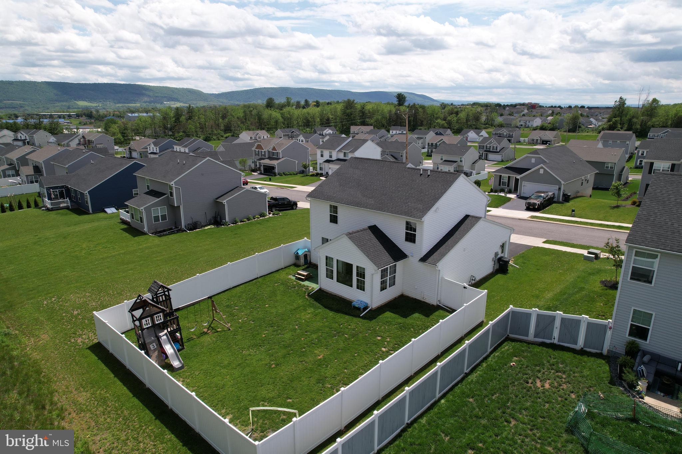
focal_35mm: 22
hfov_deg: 78.6
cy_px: 227
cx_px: 341
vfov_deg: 57.2
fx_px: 417
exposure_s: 1/2000
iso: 100
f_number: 2.8
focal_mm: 8.38
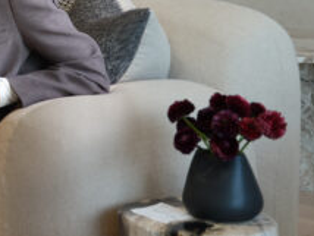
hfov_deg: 10.7
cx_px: -329
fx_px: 1526
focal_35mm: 168
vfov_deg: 8.5
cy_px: -201
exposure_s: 1/15
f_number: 7.1
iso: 400
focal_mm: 45.7
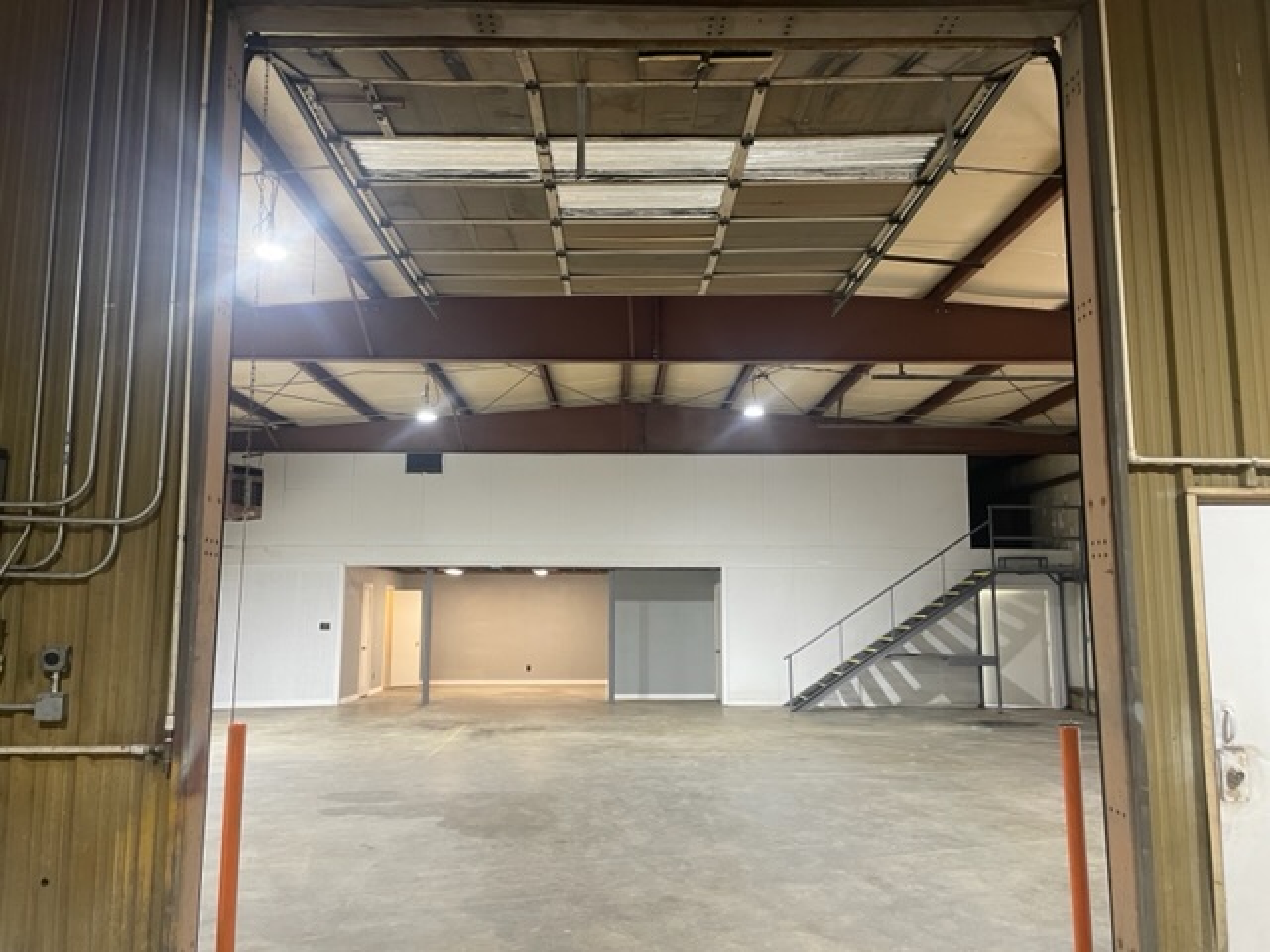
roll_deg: +0.6
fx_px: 954
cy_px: 476
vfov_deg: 53.1
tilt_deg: +6.9
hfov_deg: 67.3
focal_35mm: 26
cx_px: 635
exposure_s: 1/60
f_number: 1.6
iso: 160
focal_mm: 4.2
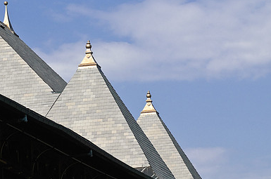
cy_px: 97
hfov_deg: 11.4
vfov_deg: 7.6
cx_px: 99
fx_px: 1360
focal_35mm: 181
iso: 400
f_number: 5.6
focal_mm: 80
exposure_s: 1/3200
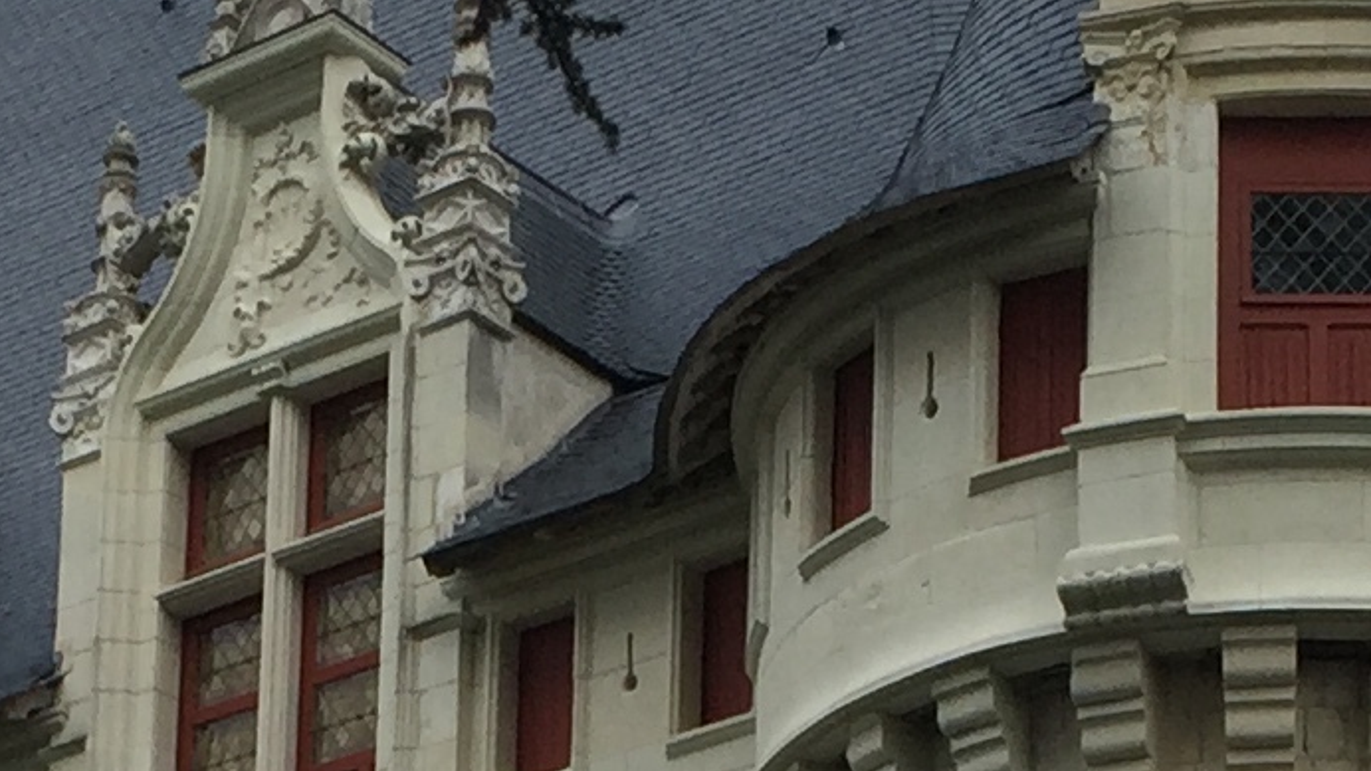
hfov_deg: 14.4
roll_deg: -1.9
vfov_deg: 7.8
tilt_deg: +16.1
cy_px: 1599
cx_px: 674
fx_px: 5416
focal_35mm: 149
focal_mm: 4.15
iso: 32
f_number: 2.2
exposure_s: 1/1099
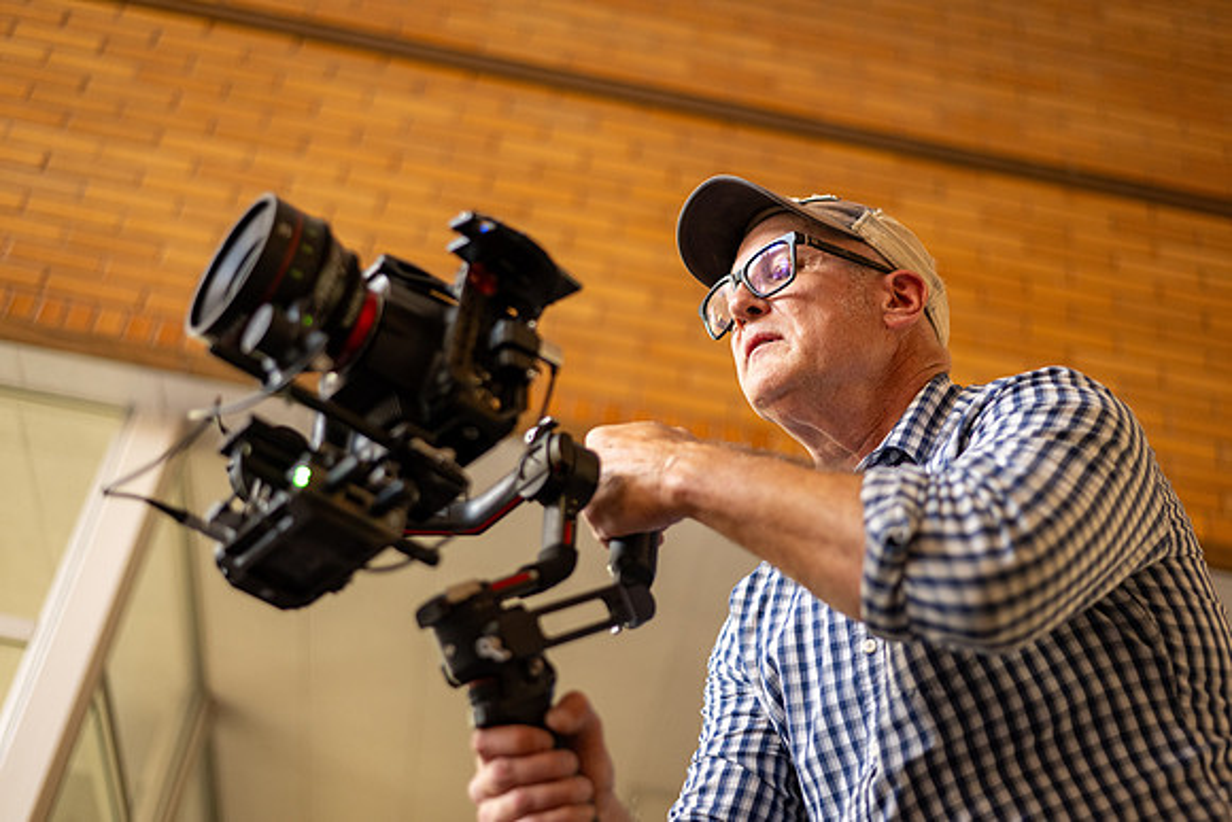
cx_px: 616
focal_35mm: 50
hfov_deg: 39.6
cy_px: 411
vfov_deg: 27.0
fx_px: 1711
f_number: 1.8
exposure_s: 1/125
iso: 1000
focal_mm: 50
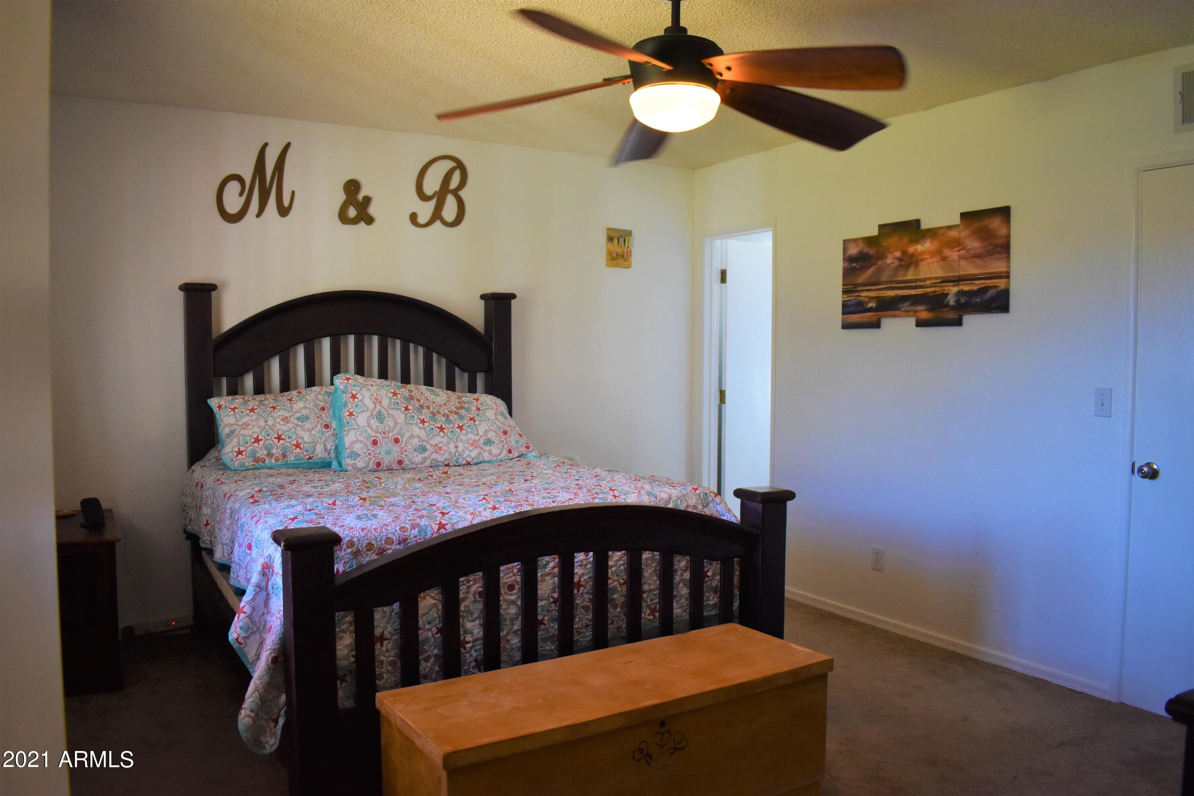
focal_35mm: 27
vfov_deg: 47.9
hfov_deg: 67.4
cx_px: 597
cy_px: 398
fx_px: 895
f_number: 3.5
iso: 800
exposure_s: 1/125
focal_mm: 18
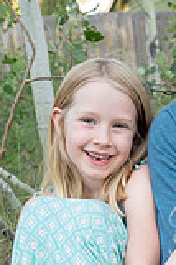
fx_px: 514
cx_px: 194
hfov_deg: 18.7
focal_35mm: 70
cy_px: 224
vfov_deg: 28.1
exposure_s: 1/160
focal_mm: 25
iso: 320
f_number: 4
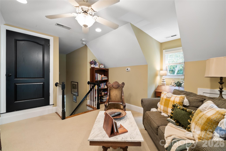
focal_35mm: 14
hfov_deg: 104.2
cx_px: 113
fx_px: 88
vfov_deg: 81.3
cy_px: 76
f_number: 10
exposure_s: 5
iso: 100
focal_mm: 14
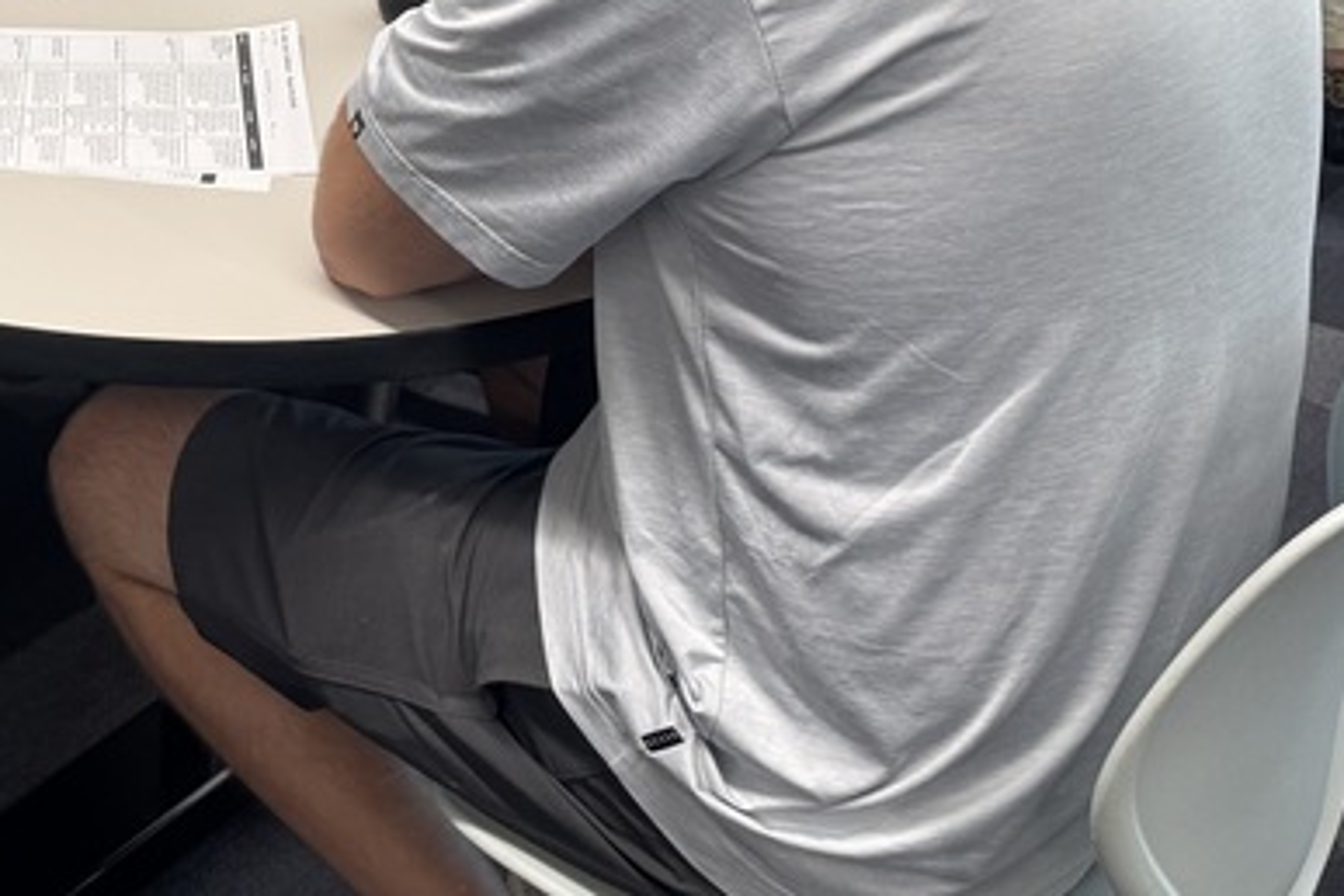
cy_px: -49
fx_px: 2464
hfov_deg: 28.4
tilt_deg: -22.3
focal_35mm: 66
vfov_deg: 19.8
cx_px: -35
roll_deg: -1.1
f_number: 1.78
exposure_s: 1/100
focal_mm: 6.76
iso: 160
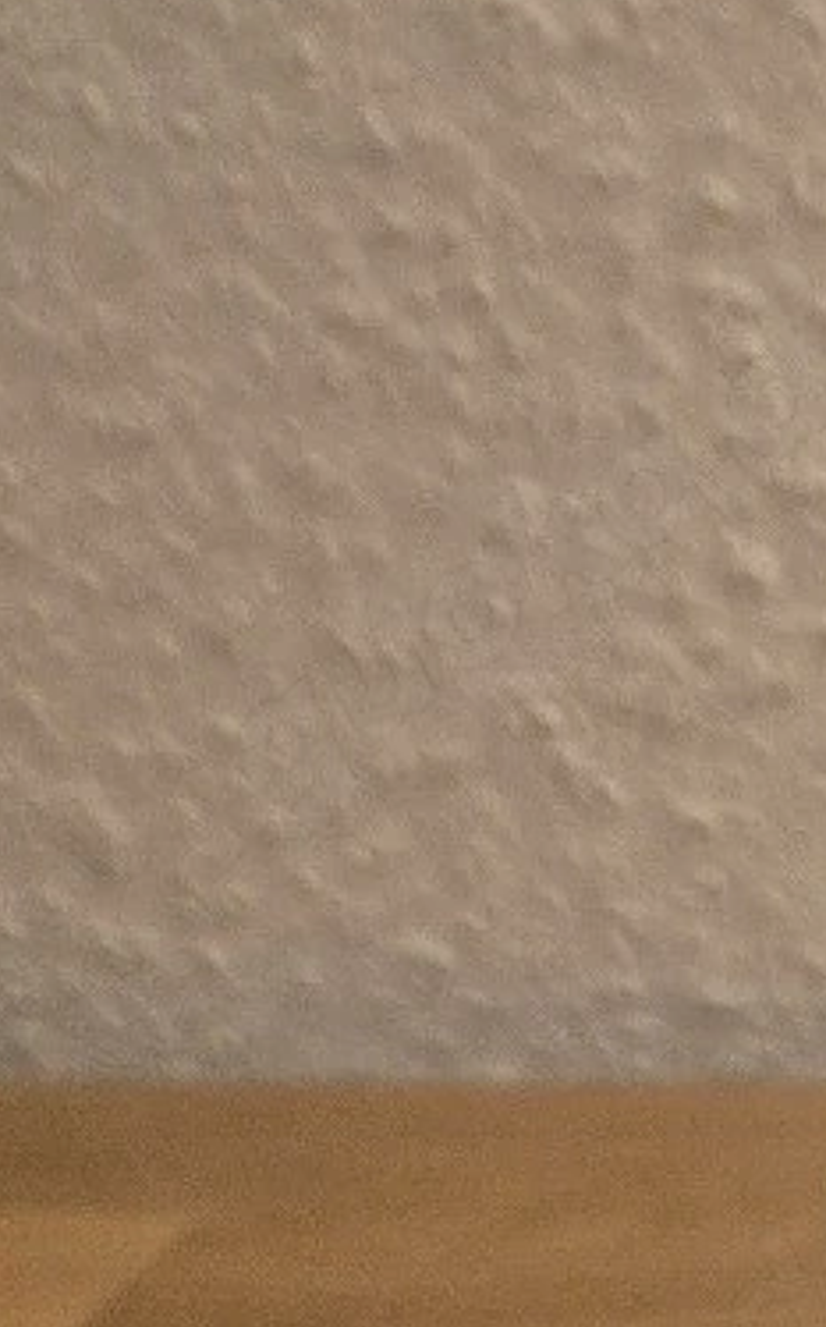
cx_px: 1730
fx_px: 3141
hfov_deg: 12.8
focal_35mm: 87
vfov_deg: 23.8
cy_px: 665
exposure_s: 1/100
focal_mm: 5.4
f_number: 1.8
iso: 320
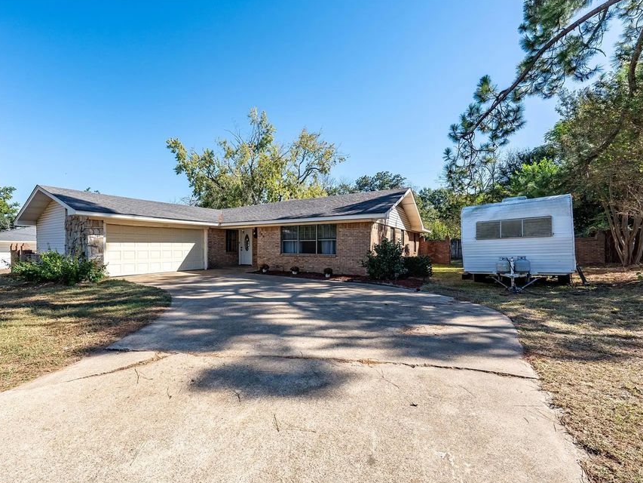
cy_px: 254
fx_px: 279
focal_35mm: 15
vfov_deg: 81.7
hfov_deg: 97.4
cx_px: 272
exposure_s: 1/3200
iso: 800
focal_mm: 13
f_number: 8
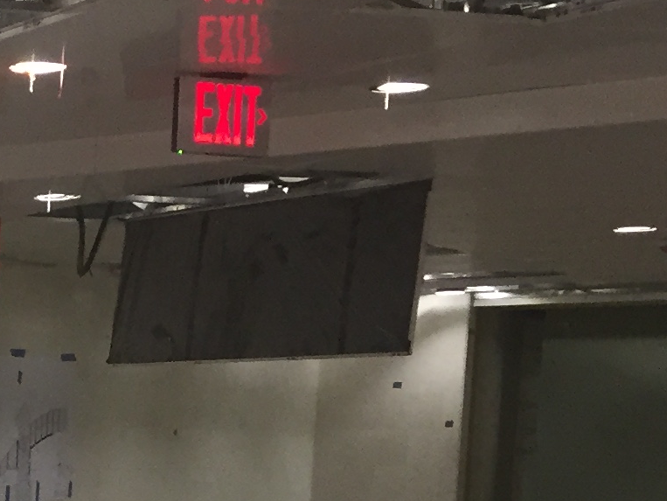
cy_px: 880
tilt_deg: -10.0
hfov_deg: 14.5
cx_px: -404
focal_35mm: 124
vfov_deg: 11.2
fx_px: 2390
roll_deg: -0.1
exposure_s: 1/30
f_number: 2.2
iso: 100
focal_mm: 4.15
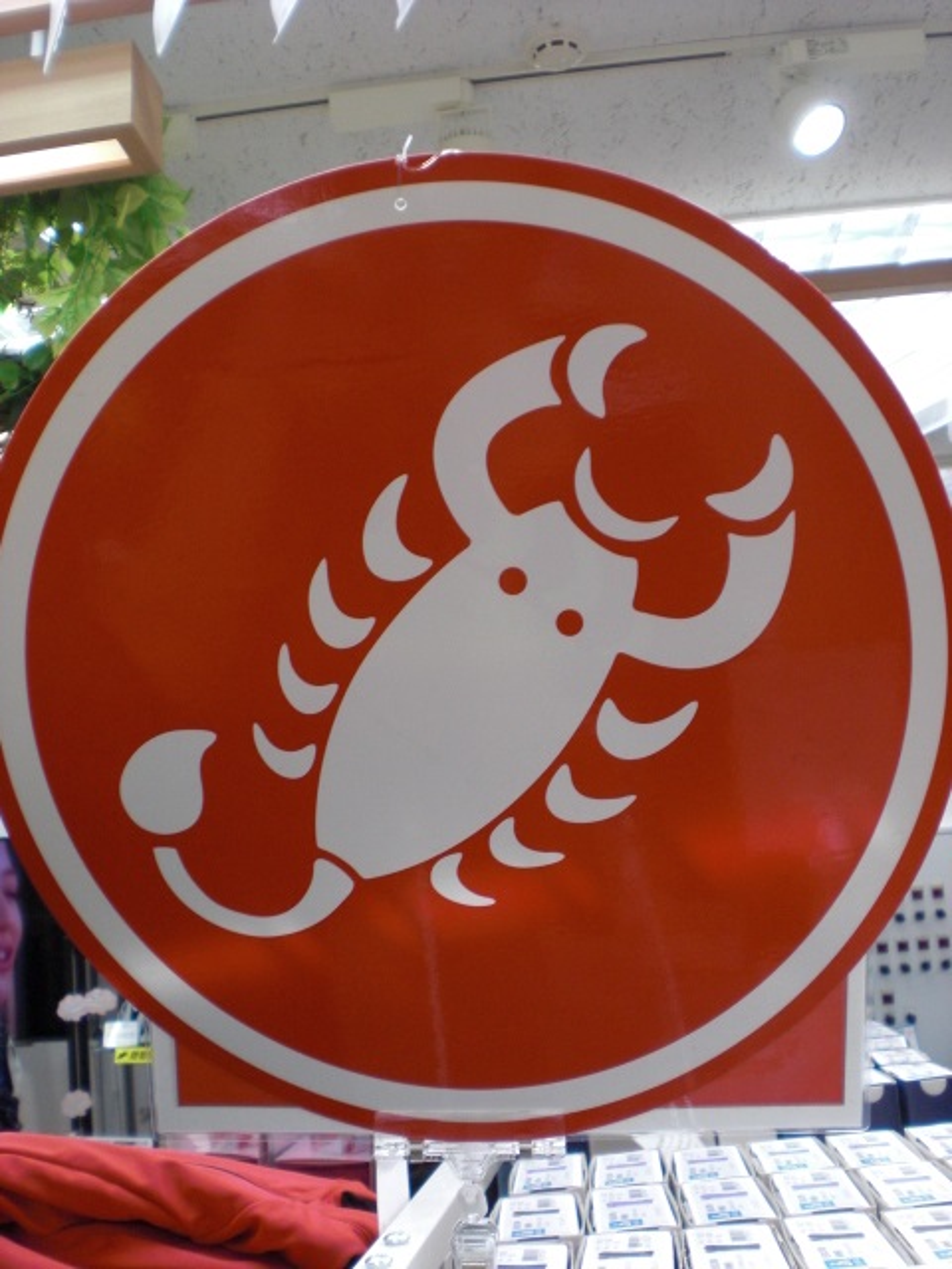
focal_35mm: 38
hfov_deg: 37.7
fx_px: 1393
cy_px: 634
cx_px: 476
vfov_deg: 49.0
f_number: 3.1
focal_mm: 6.3
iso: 200
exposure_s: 1/125
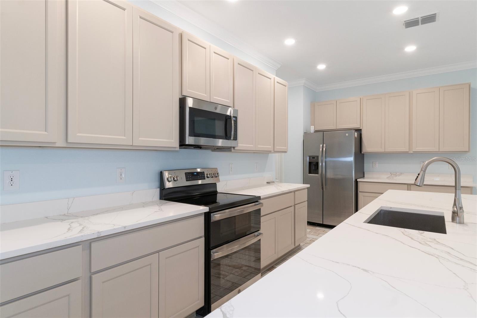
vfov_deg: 63.2
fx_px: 258
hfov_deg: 85.4
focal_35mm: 20
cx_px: 238
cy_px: 159
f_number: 8
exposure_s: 1/8
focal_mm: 13
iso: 320
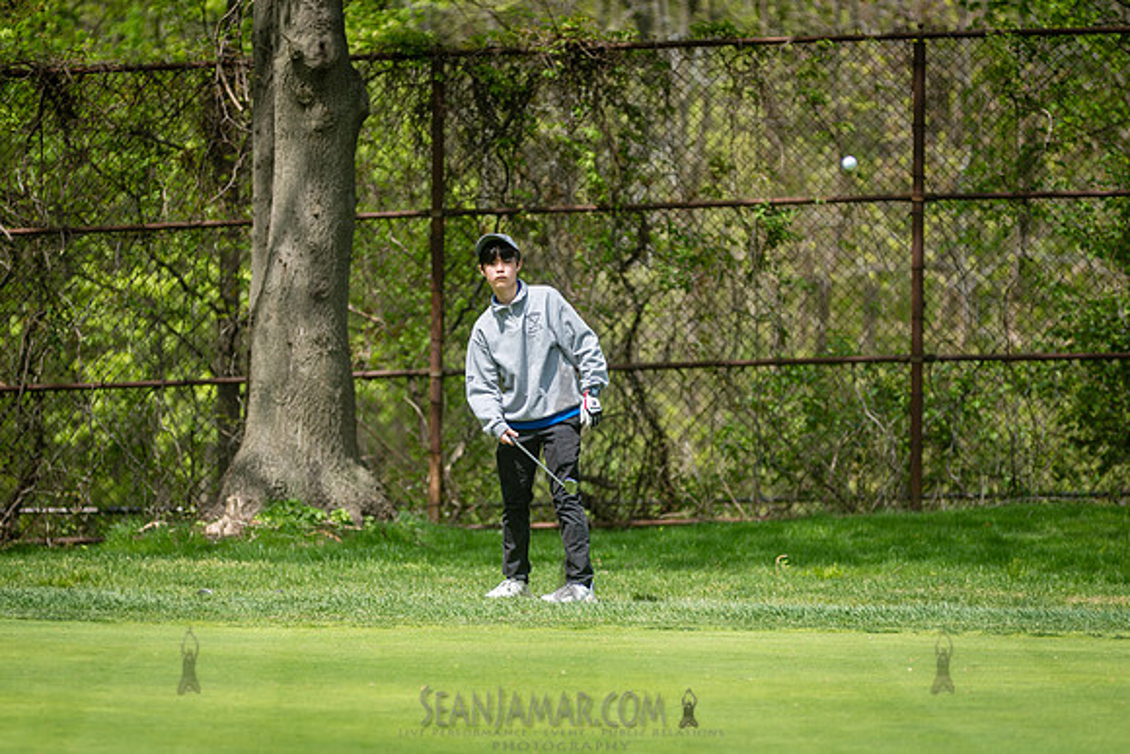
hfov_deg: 8.6
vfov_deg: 5.7
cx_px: 510
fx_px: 7541
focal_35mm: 240
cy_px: 381
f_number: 3.5
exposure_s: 1/1000
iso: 100
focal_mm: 200
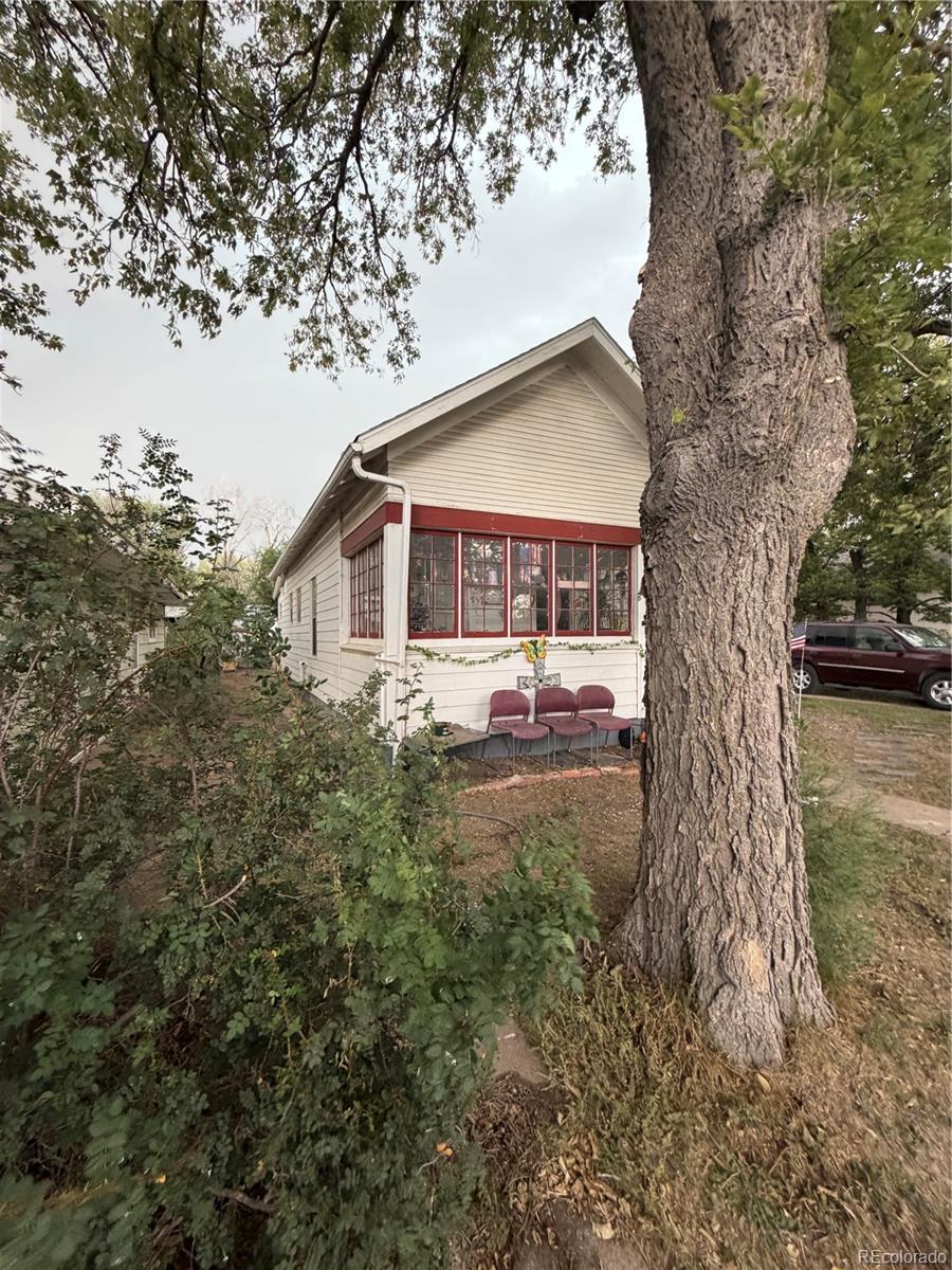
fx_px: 513
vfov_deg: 102.1
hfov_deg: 85.7
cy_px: 635
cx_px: 476
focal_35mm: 14
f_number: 2.2
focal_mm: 2.22
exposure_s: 1/121
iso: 320
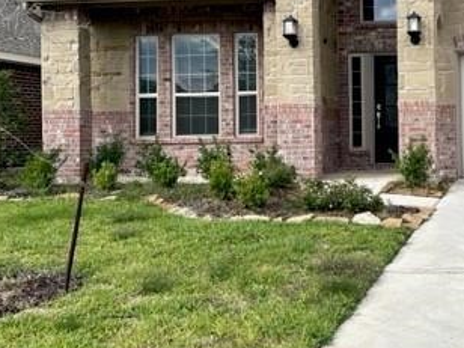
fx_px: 724
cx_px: 450
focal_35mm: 54
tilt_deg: +1.3
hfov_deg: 33.0
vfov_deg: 26.9
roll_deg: +0.4
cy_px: 121
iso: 50
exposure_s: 1/3571
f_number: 1.5
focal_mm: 5.7
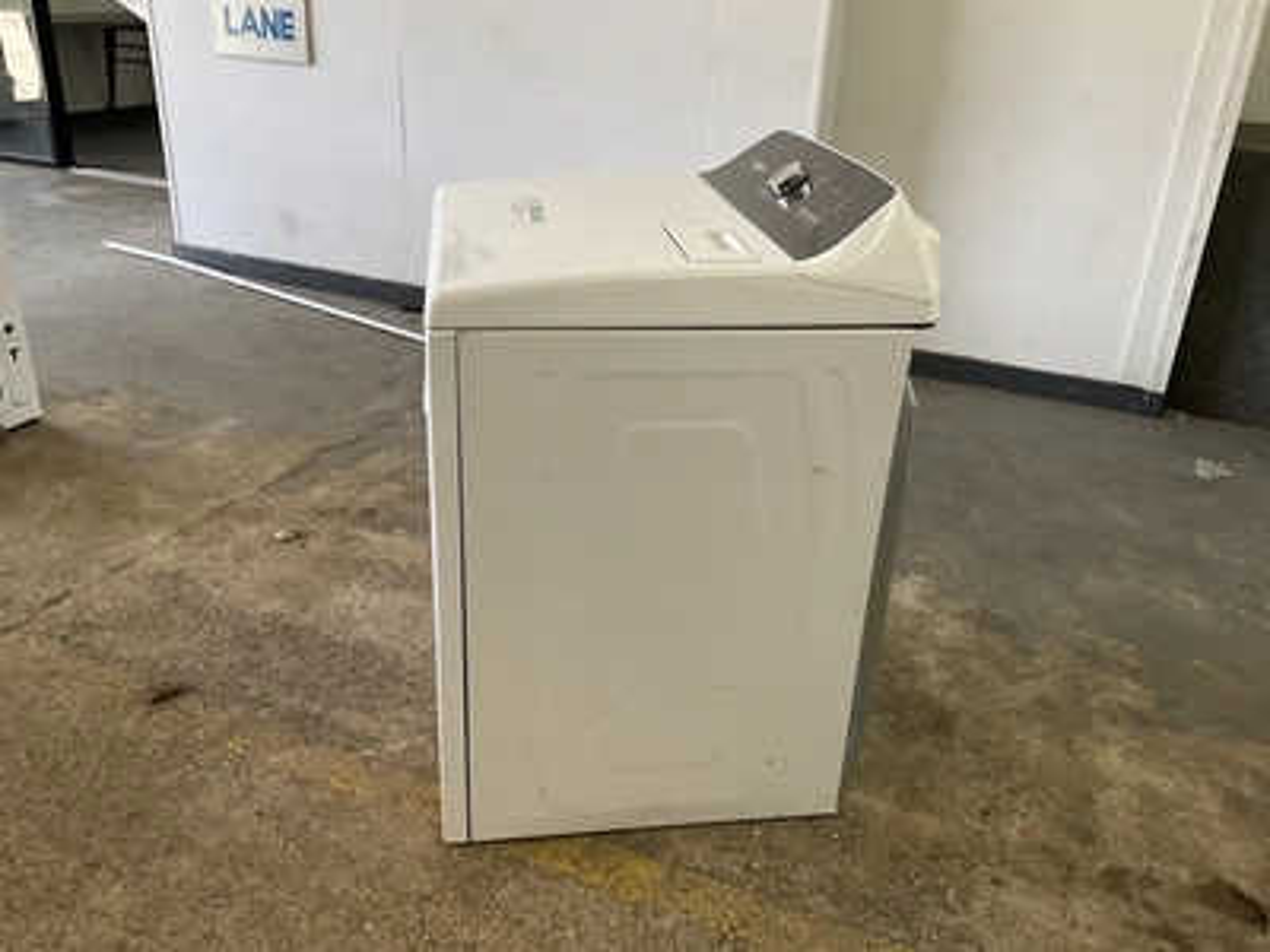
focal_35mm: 29
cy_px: 476
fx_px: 1064
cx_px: 635
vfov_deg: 48.2
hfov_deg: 61.7
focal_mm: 3
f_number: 1.8
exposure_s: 1/60
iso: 40
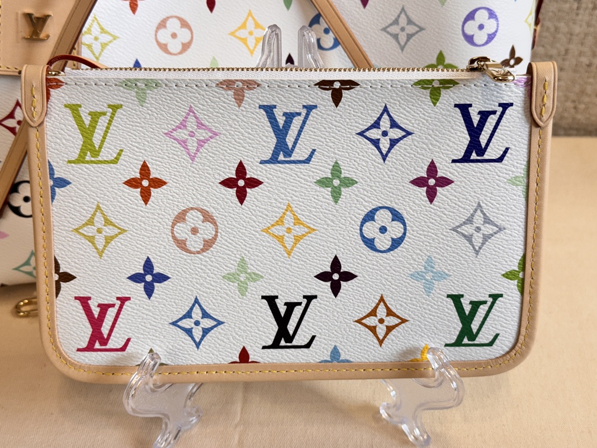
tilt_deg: -35.1
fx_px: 828
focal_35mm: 48
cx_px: 298
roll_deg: -0.7
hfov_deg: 39.7
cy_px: 224
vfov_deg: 30.3
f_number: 1.78
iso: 64
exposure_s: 1/50
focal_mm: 6.76
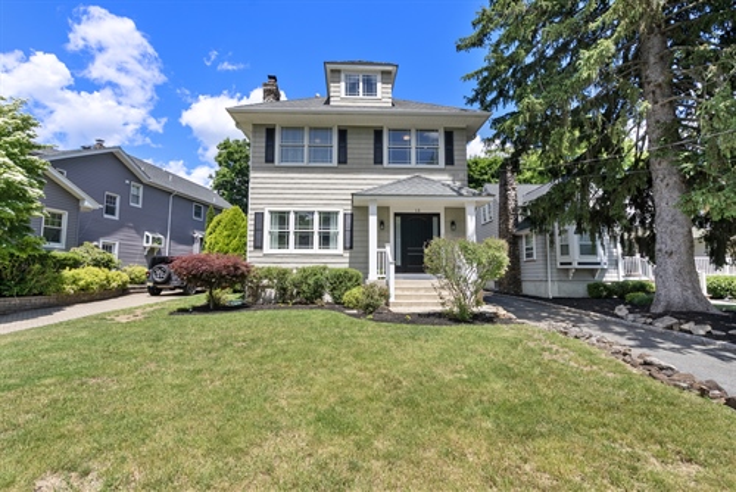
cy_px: 246
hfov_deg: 96.7
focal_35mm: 16
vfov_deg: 73.8
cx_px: 368
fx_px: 327
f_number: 8
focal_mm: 16
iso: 200
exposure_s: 1/100
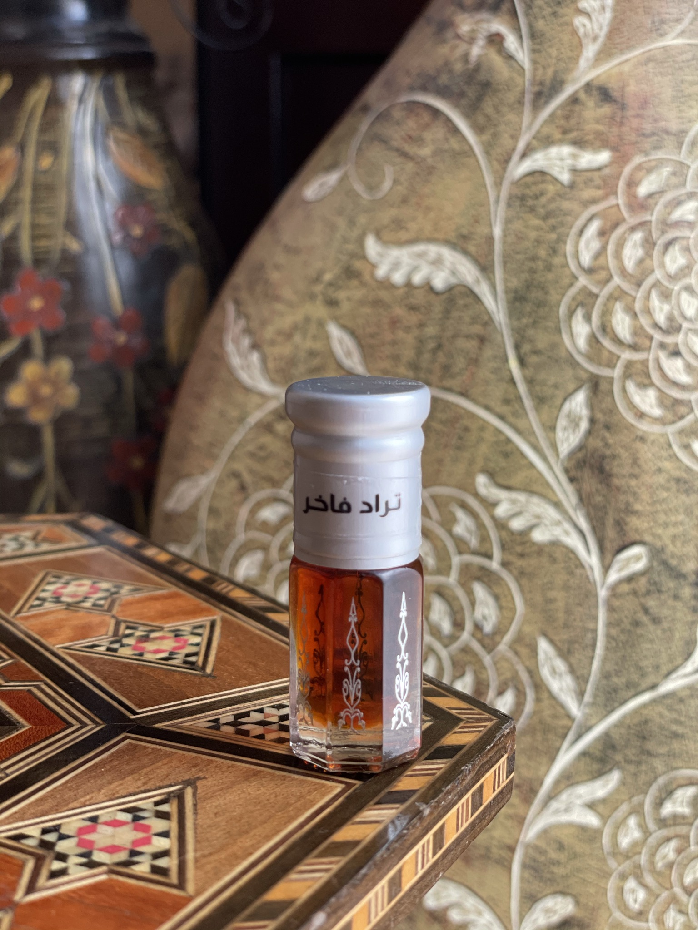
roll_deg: -0.3
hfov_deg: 28.0
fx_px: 1398
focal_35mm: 52
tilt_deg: -11.0
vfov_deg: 36.8
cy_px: 465
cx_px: 349
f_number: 2
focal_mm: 6
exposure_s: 1/122
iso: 64
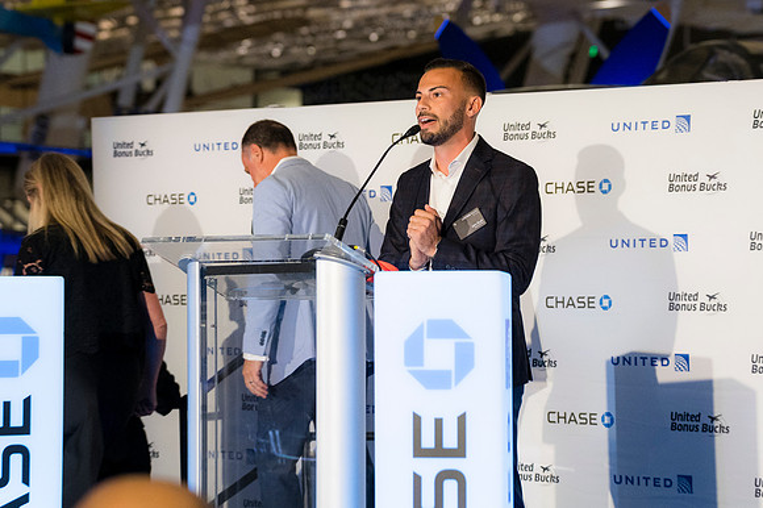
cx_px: 382
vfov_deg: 12.9
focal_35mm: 106
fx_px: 2245
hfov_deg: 19.3
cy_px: 254
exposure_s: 1/200
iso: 1000
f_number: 2.8
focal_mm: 71
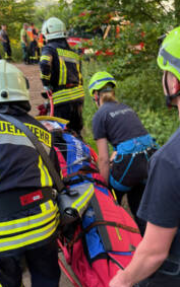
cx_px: 121
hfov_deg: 32.5
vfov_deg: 50.4
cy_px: 137
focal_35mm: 39
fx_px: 306
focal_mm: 6
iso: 125
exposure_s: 1/62
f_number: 1.6
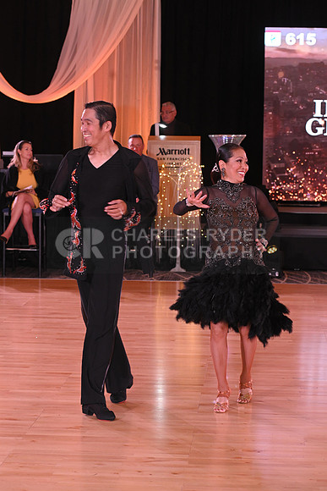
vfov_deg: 23.6
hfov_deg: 15.9
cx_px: 164
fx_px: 1171
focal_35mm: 86
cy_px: 246
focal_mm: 86
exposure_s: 1/200
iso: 1600
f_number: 5.6
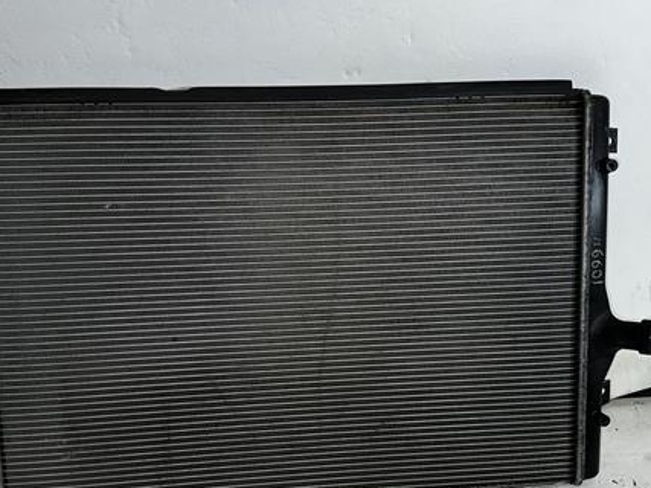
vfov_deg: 39.5
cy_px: 290
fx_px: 677
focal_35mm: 36
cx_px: 290
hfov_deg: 51.3
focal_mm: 6.86
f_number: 1.78
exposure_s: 1/136
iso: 50
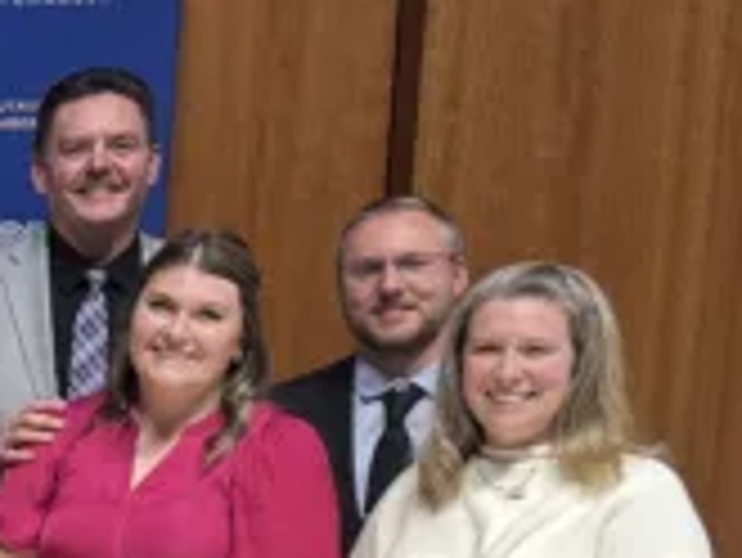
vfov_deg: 14.9
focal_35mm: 97
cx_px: -564
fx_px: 2081
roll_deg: -0.5
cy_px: 616
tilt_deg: -9.6
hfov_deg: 16.9
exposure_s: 1/60
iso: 320
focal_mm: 6.76
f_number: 1.78
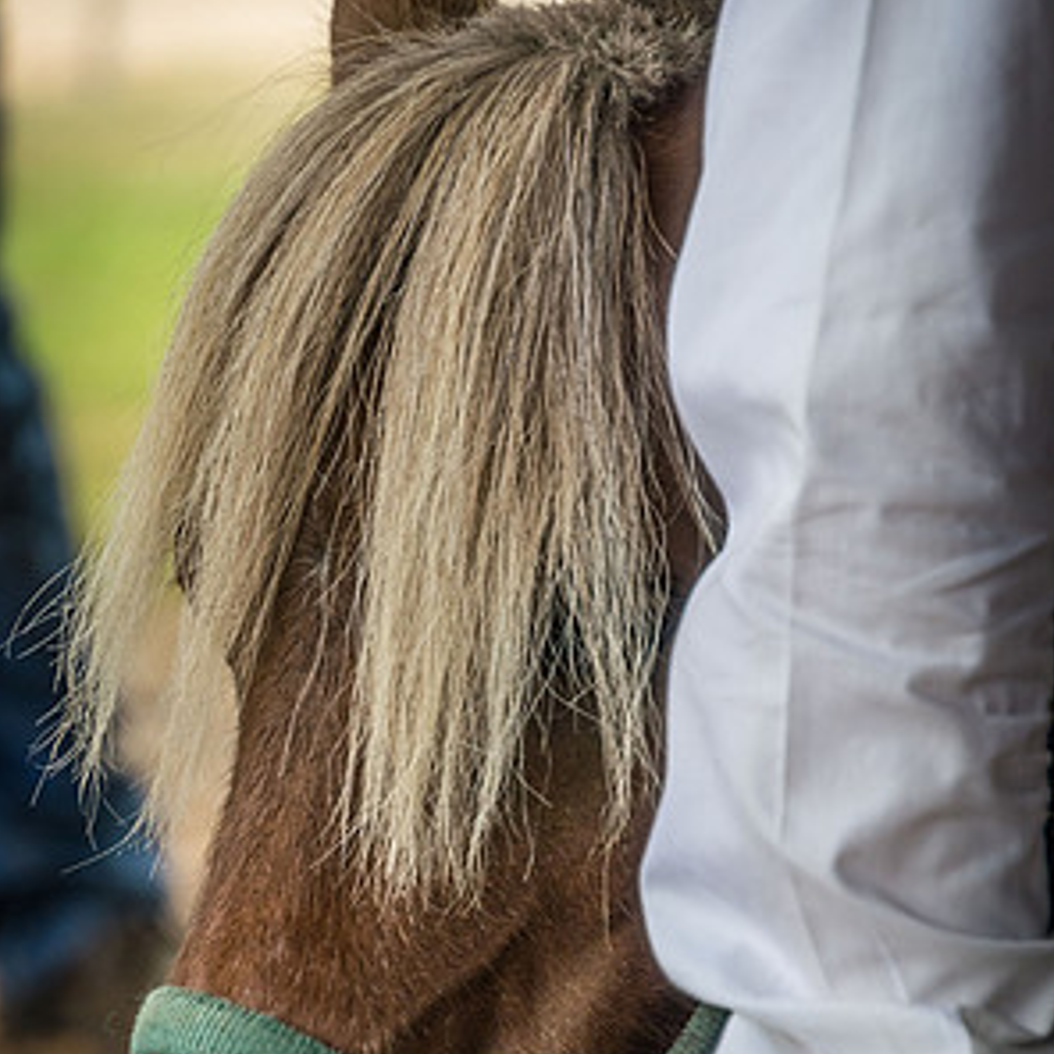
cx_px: 525
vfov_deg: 6.0
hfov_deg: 6.0
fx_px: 9990
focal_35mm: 290
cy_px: 705
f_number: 6.3
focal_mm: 150
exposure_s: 1/250
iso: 400
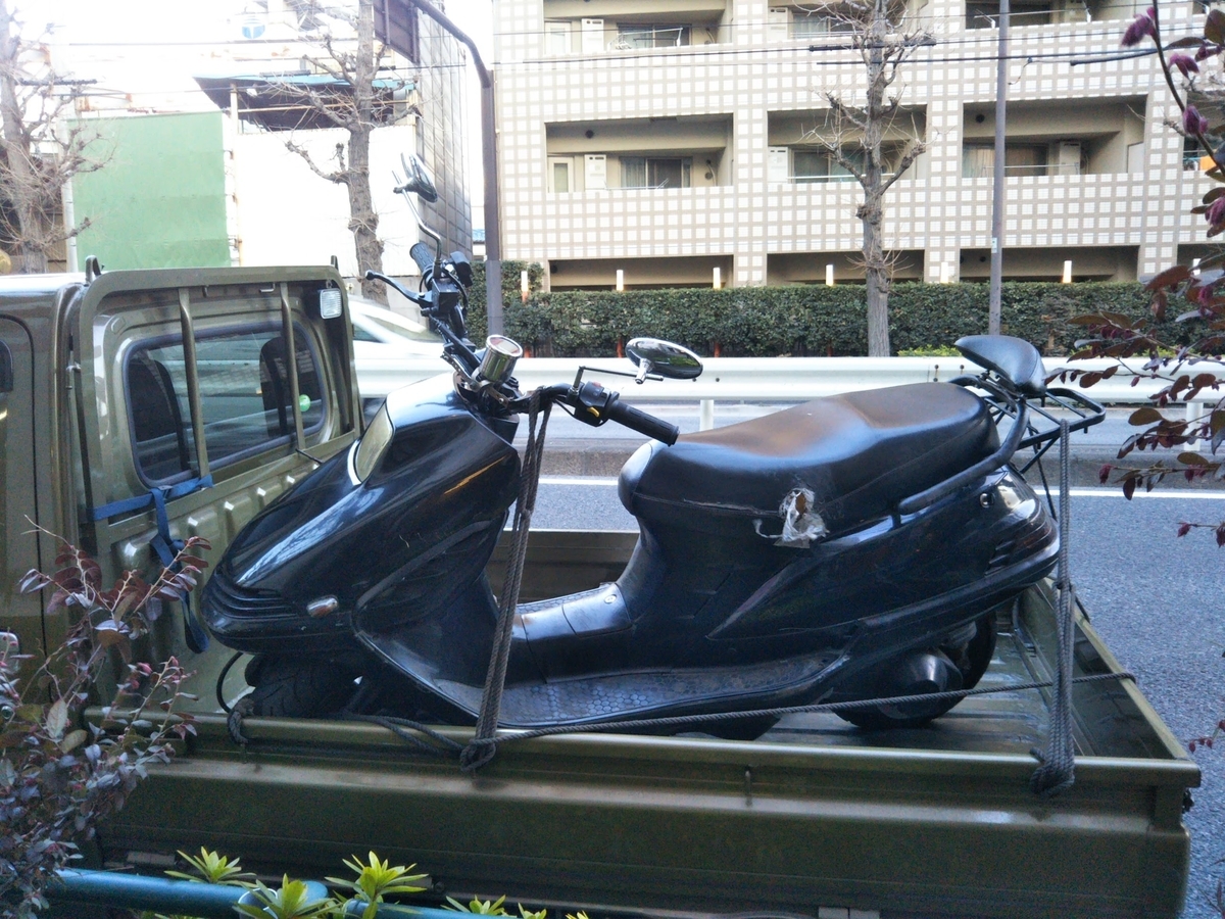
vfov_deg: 46.8
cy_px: 460
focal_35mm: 30
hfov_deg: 60.0
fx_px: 1062
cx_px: 612
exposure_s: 1/62
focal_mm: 4
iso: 122
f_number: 2.2
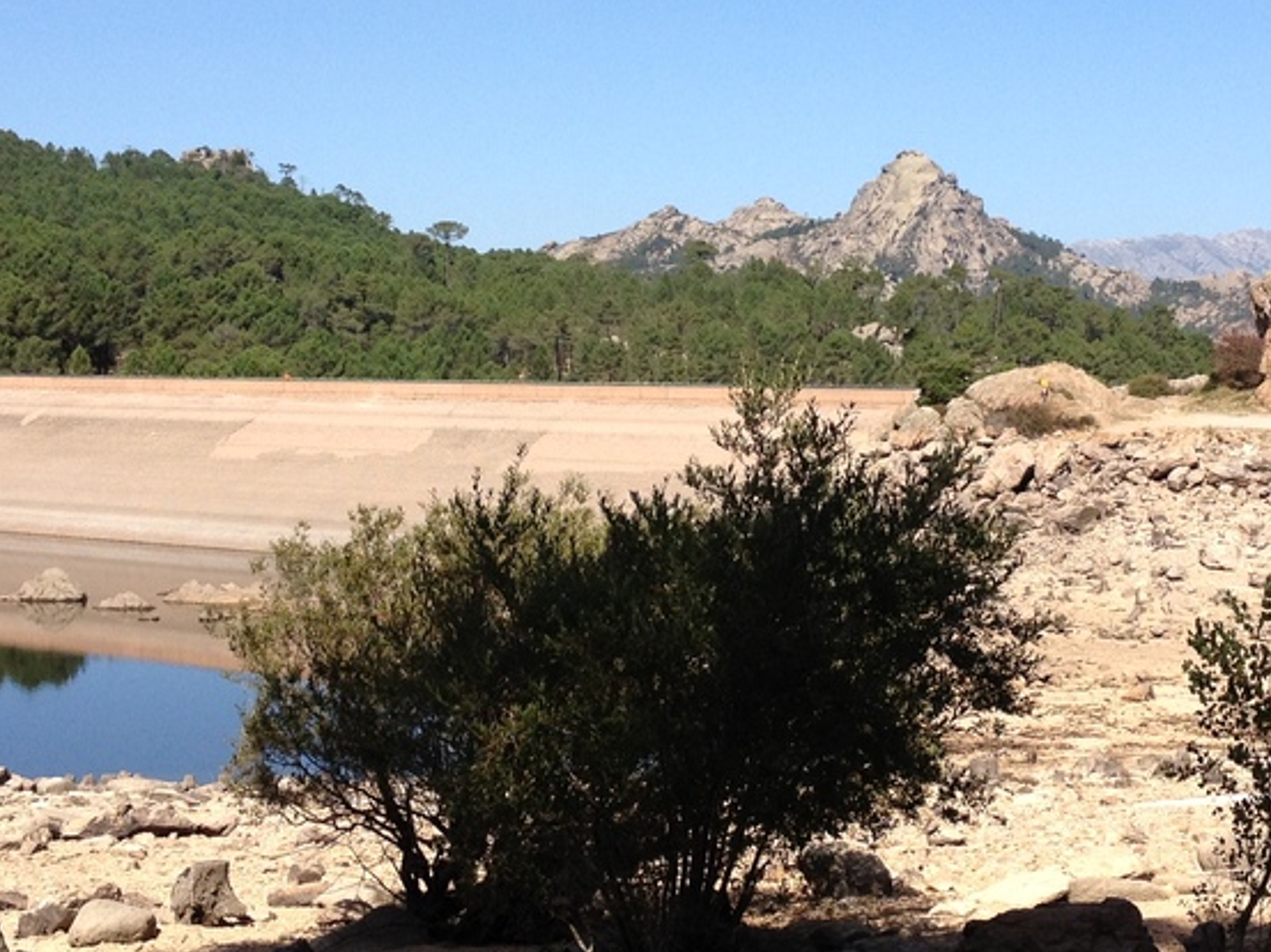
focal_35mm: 76
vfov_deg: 19.4
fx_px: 2789
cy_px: 419
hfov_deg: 25.6
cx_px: 779
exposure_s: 1/1672
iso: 64
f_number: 2.4
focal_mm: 4.28
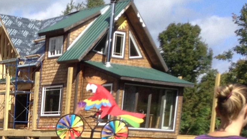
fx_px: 642
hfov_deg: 20.5
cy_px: 243
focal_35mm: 98
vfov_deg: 11.5
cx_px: -40
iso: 32
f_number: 2.4
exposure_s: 1/1073
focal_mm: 3.3
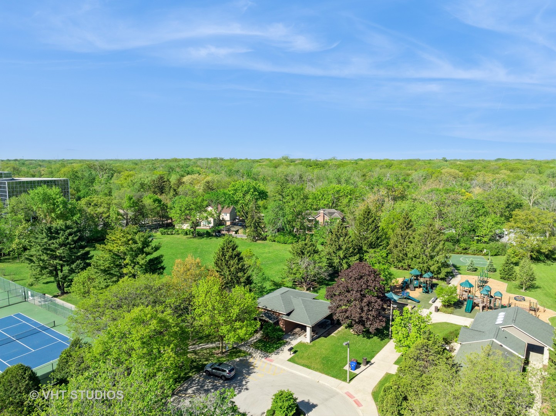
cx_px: 278
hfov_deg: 71.6
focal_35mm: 24
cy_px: 208
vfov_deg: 56.8
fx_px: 385
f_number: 2.8
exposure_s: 1/320
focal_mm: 12.29
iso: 120
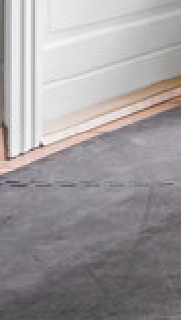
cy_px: -180
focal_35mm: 106
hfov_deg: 7.3
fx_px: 898
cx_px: 775
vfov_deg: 17.8
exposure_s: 1/25
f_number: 6.3
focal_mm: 20.5
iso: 400
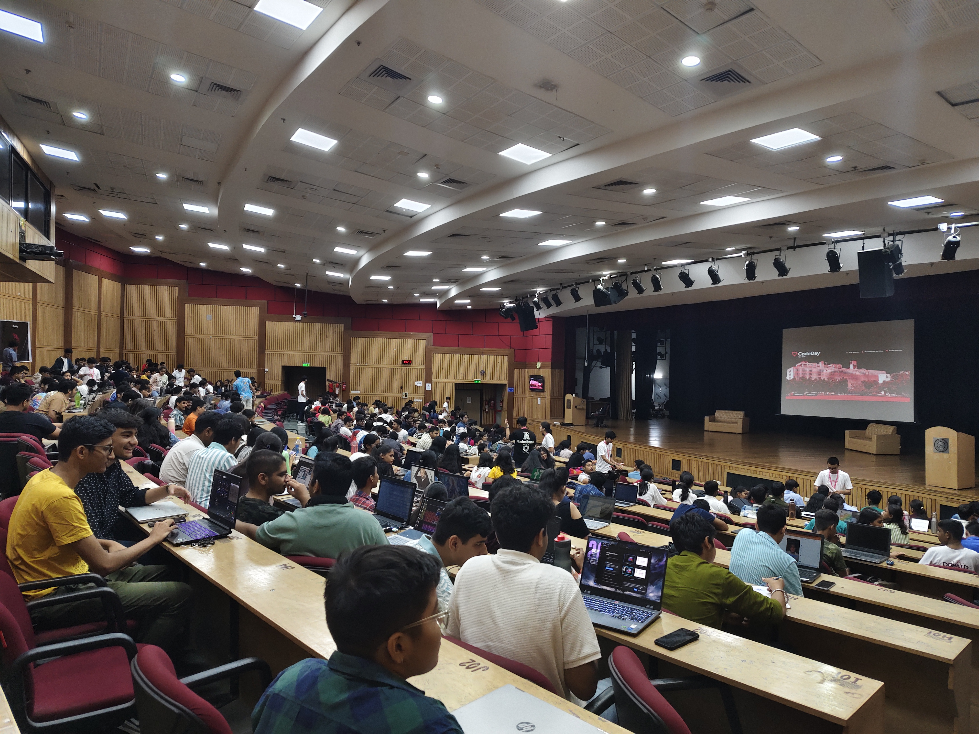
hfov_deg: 73.9
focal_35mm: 23
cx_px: 490
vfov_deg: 58.9
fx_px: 650
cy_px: 367
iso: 545
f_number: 1.88
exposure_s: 1/100
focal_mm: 5.56
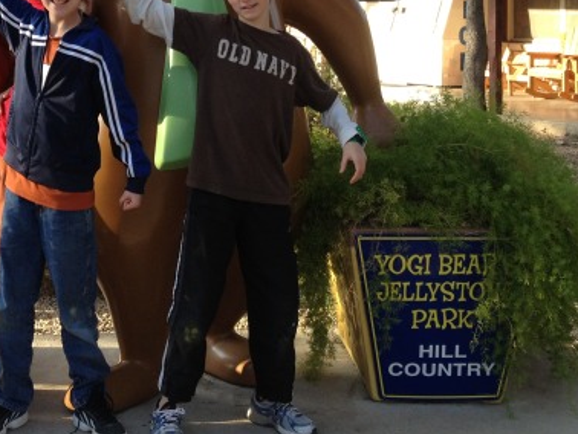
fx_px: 1236
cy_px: -6
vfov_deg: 19.3
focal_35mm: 74
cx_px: 199
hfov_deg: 26.2
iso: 50
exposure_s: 1/164
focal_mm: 4.28
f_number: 2.4
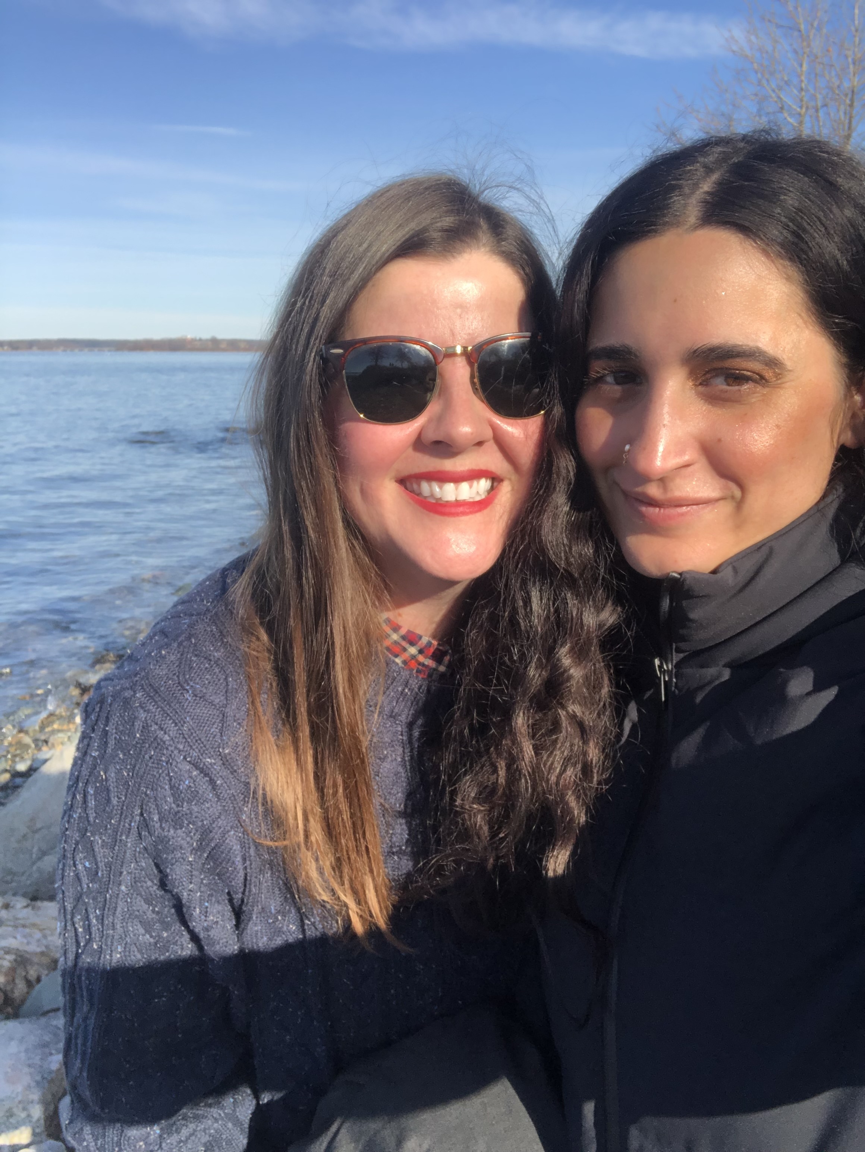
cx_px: 432
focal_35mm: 32
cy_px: 576
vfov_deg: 56.8
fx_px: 1065
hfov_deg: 44.2
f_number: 2.2
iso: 20
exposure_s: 1/903
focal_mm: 2.87
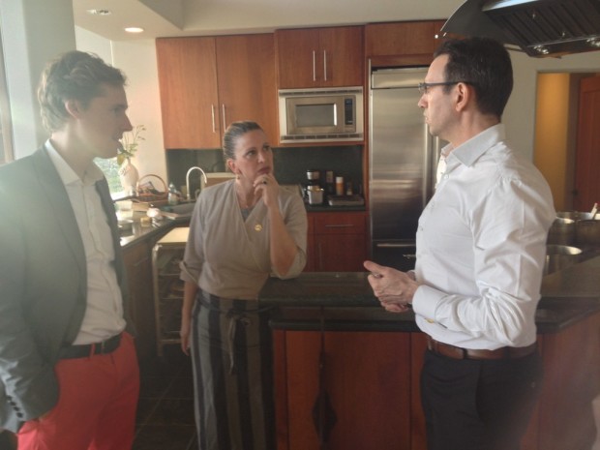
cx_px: 300
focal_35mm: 35
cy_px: 225
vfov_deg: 40.7
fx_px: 607
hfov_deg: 52.6
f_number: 2.4
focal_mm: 4.28
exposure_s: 1/24
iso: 50
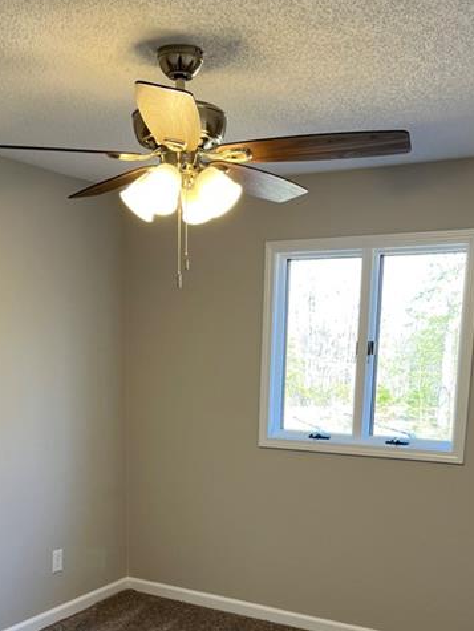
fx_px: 766
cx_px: 203
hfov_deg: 34.3
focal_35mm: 42
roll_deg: +0.4
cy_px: 482
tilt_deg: -10.9
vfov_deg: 43.2
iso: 64
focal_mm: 5.1
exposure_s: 1/60
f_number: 1.6
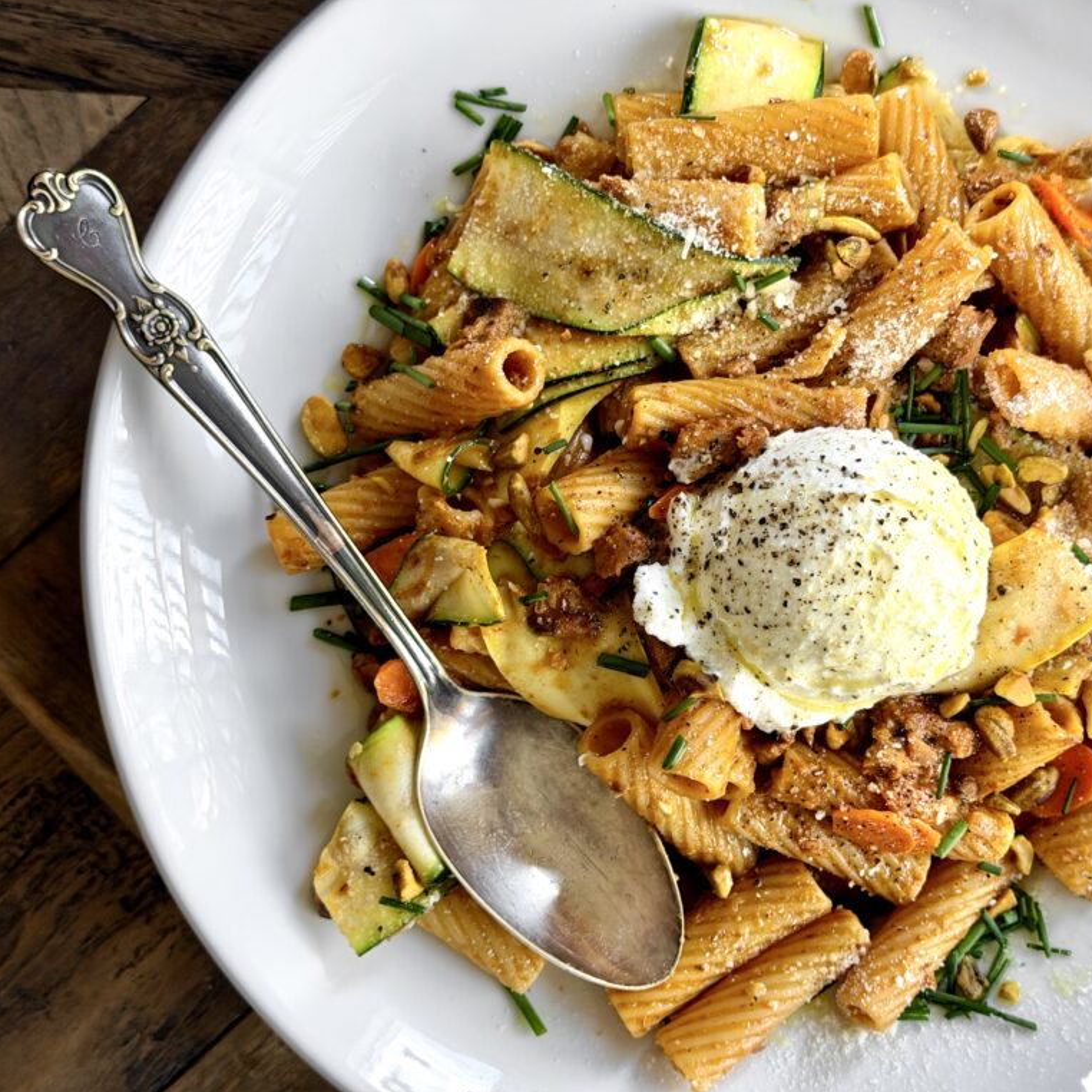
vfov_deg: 30.0
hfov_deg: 30.0
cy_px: 546
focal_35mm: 57
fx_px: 2034
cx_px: 618
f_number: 1.78
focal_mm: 6.76
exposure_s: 1/60
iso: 125
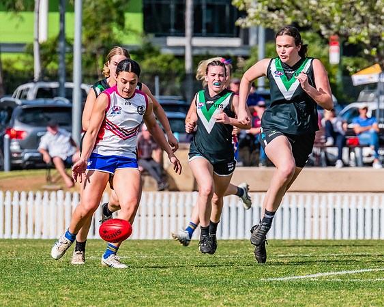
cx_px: 128
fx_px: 7992
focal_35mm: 703
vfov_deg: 2.2
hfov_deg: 2.8
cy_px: 194
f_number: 13
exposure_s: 1/1600
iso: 800
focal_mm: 420
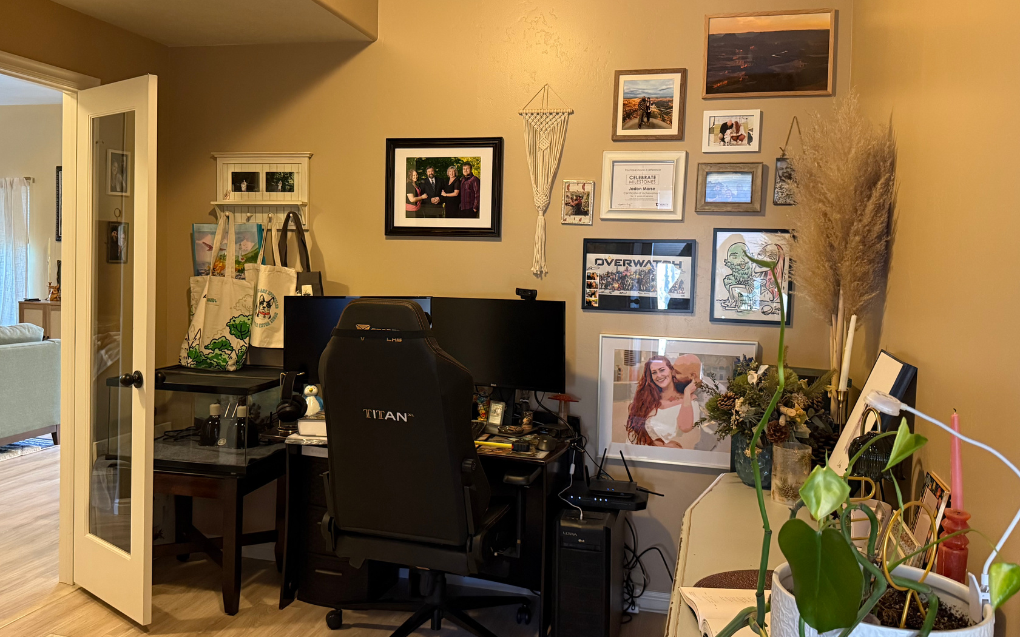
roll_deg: -2.3
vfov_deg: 40.6
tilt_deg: -2.9
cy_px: 294
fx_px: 862
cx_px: 476
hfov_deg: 61.2
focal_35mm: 31
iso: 800
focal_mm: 6.76
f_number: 1.78
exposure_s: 1/60
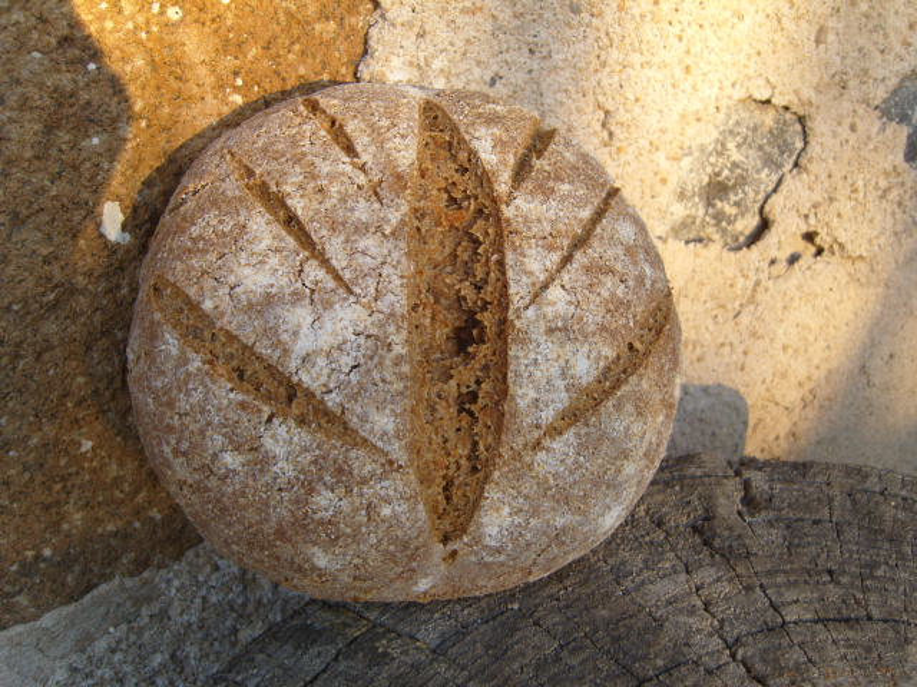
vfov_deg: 40.7
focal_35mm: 35
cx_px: 458
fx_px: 927
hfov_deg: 52.6
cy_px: 344
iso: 80
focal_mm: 7.4
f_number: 2.8
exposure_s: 1/250
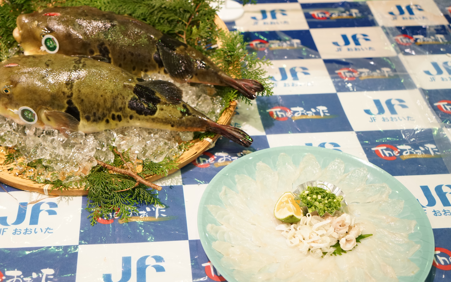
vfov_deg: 26.3
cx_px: 199
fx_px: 602
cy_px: 133
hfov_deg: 41.0
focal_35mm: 49
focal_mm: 42
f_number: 4
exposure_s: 1/60
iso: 2000
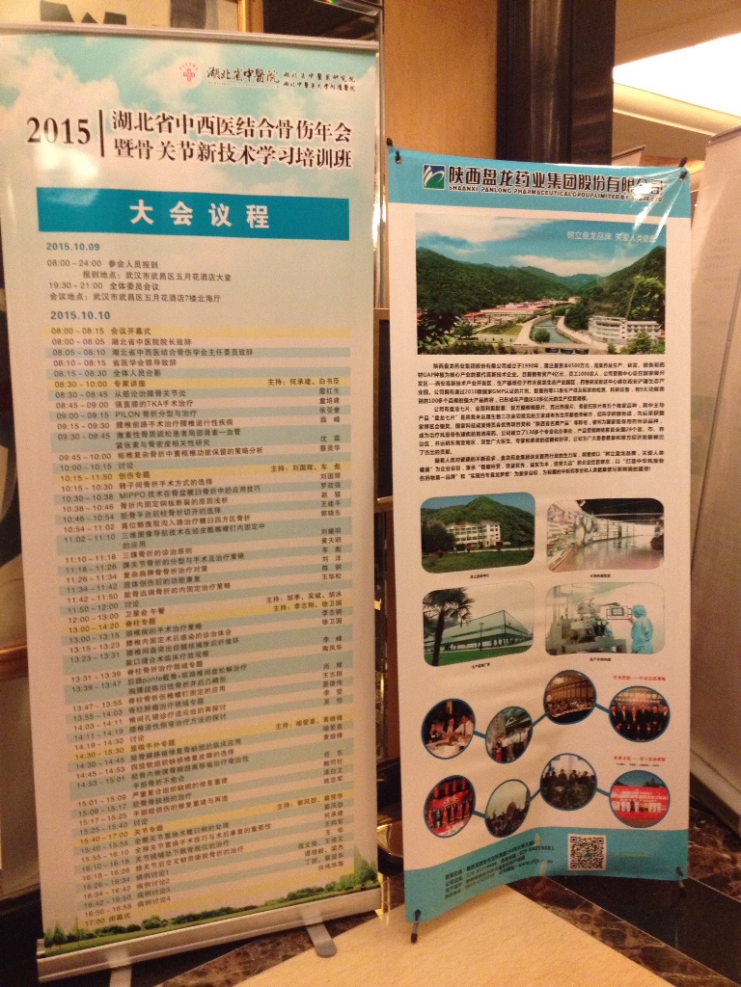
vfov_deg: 52.6
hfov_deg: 40.7
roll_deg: -0.8
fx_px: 999
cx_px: 370
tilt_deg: -9.0
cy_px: 494
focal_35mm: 35
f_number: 2.4
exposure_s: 1/20
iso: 320
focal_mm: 4.28
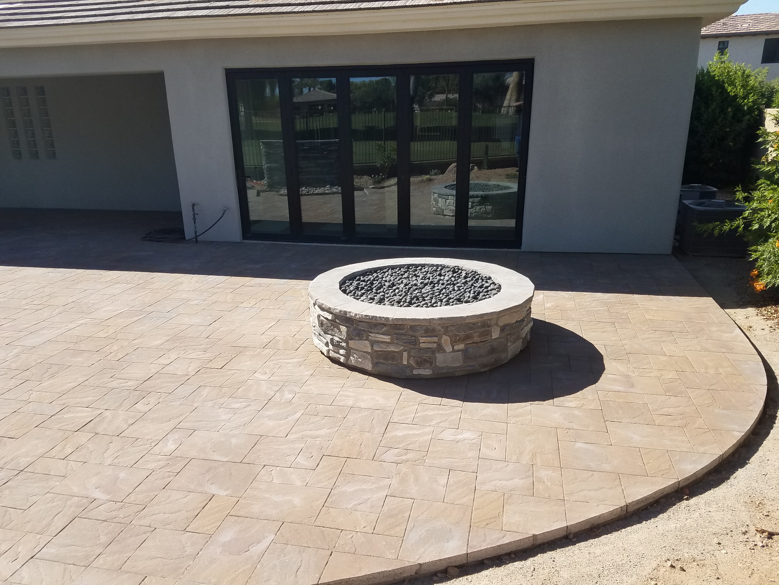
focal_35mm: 26
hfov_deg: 67.3
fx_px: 585
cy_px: 292
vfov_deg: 53.1
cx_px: 390
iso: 40
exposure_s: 1/1368
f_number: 1.7
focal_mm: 4.2
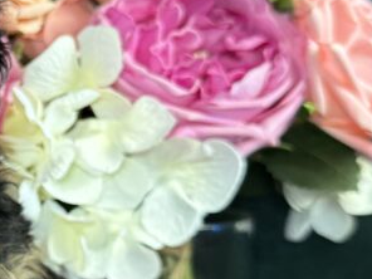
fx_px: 892
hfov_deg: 22.1
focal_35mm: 83
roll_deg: -1.3
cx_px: -48
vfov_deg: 17.8
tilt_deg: -9.0
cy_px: 142
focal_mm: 6.76
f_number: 1.78
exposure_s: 1/120
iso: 160
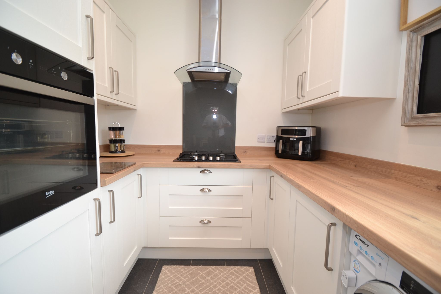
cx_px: 220
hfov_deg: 100.4
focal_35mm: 15
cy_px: 147
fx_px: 184
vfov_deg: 77.3
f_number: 3.5
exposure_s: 1/60
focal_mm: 10
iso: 400
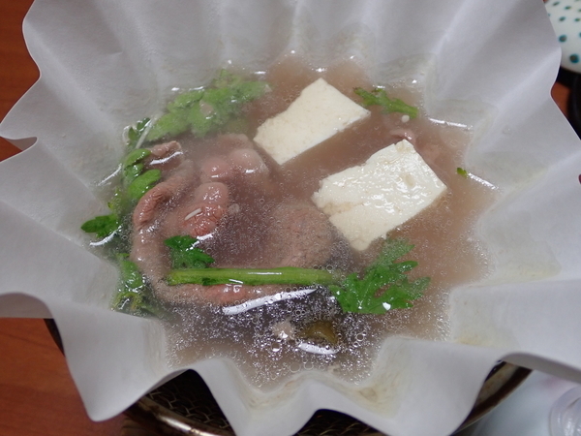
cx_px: 290
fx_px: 587
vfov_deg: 40.7
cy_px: 218
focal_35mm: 35
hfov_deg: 52.6
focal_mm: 6.42
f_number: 2.6
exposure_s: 1/30
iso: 250
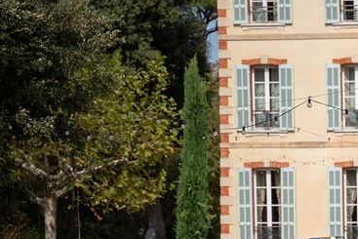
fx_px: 1373
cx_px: 452
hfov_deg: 14.3
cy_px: 280
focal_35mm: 138
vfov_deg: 9.8
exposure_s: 1/6400
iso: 200
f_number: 2.8
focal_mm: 49.5
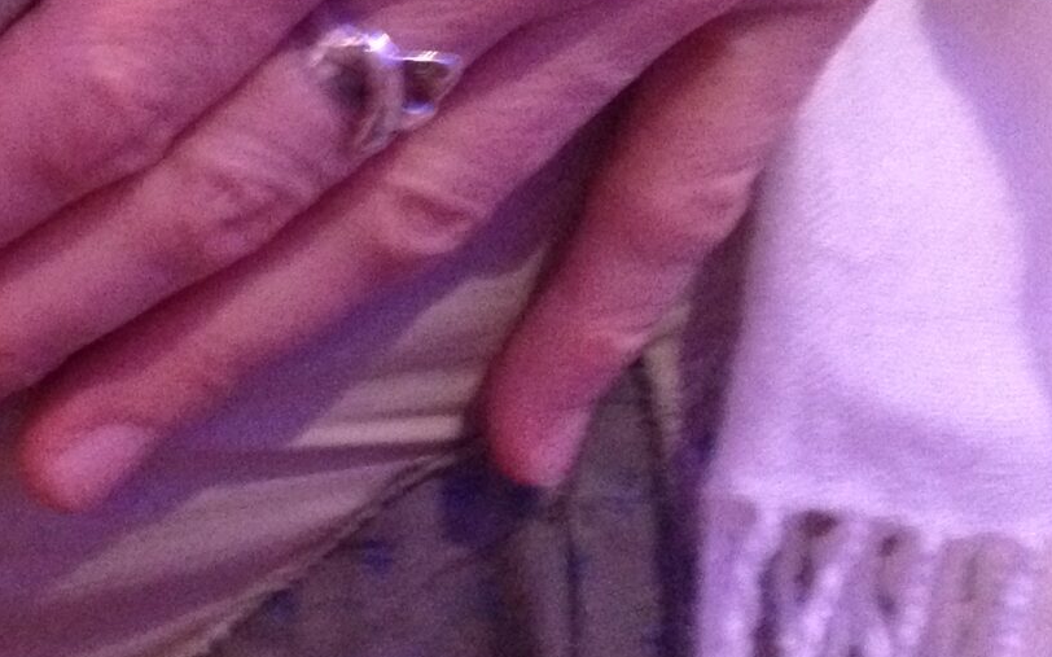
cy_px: -246
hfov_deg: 17.1
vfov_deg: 10.9
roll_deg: -0.8
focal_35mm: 117
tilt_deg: -29.0
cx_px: -167
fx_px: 3354
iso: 400
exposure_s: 1/20
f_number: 2.4
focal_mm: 4.28
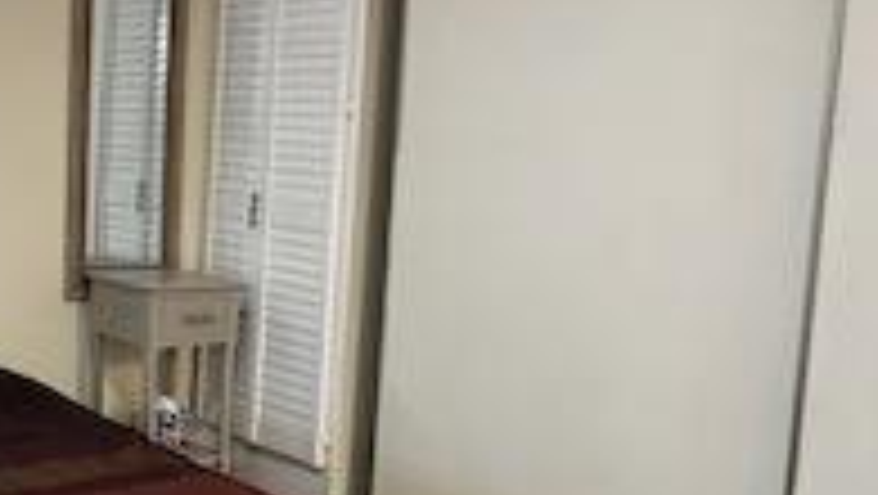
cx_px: 23
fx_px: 1165
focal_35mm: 50
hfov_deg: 37.4
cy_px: 234
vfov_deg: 24.0
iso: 200
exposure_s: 1/60
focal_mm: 2.22
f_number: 2.2
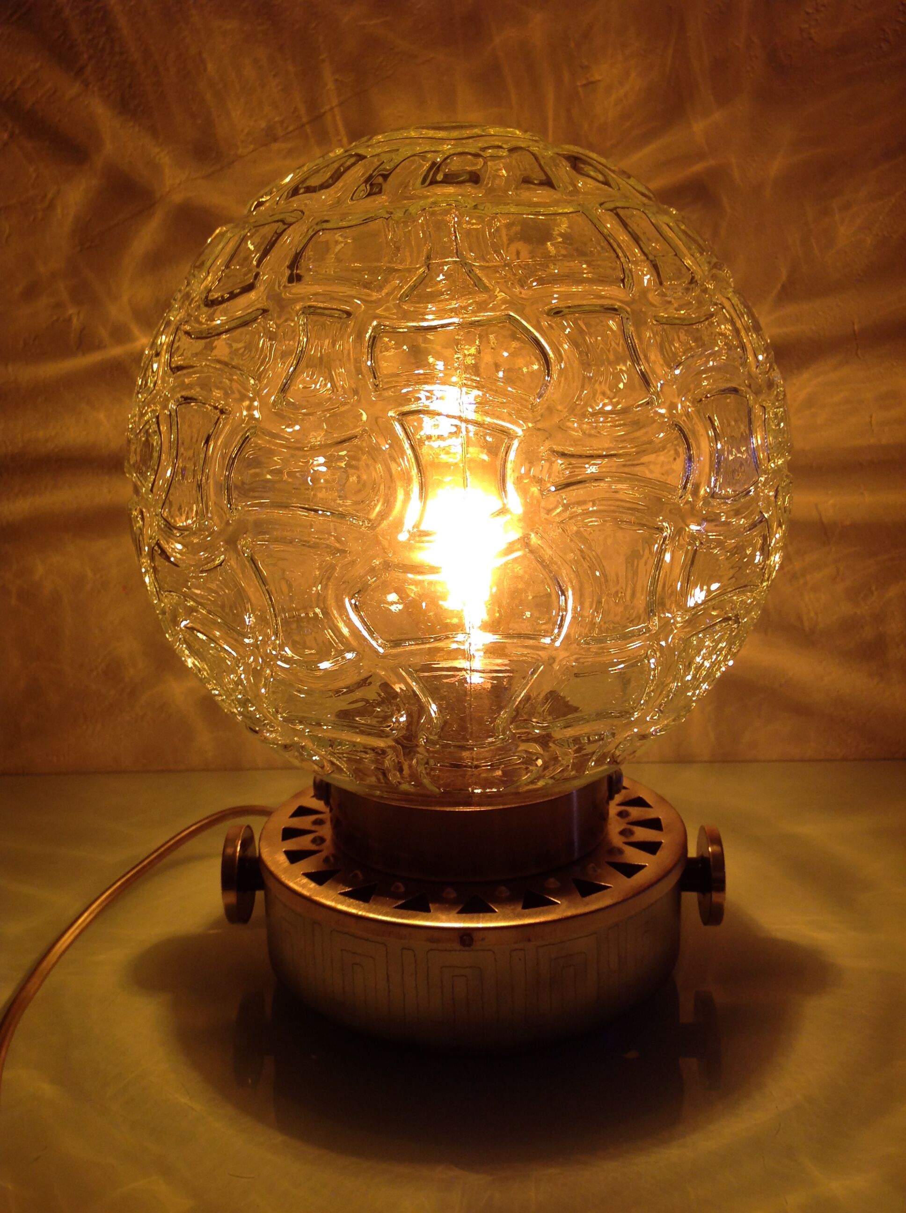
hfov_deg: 40.6
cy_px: 606
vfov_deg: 52.7
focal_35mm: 35
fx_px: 1225
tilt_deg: -13.6
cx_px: 453
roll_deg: +2.3
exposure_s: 1/33
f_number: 2.4
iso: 50
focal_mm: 4.28
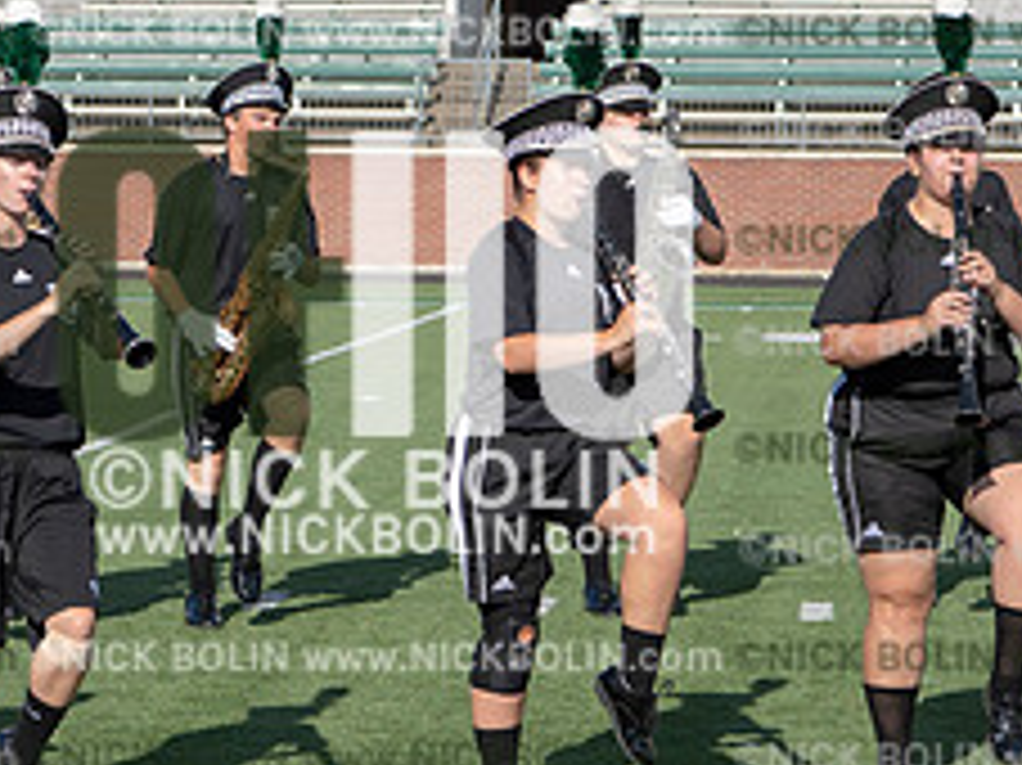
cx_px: 374
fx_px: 5075
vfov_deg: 8.6
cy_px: 344
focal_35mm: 172
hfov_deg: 11.5
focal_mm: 70
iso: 100
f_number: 5.6
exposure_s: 1/640
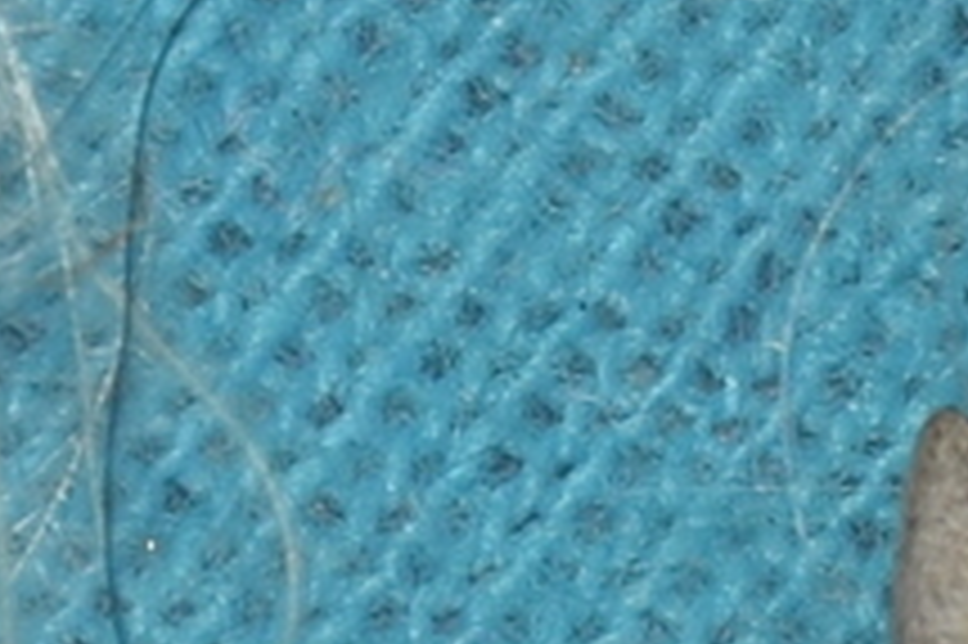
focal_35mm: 938
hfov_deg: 2.2
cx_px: 1801
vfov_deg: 1.5
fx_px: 25202
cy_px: -284
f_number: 11
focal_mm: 140
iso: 100
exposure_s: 1/160
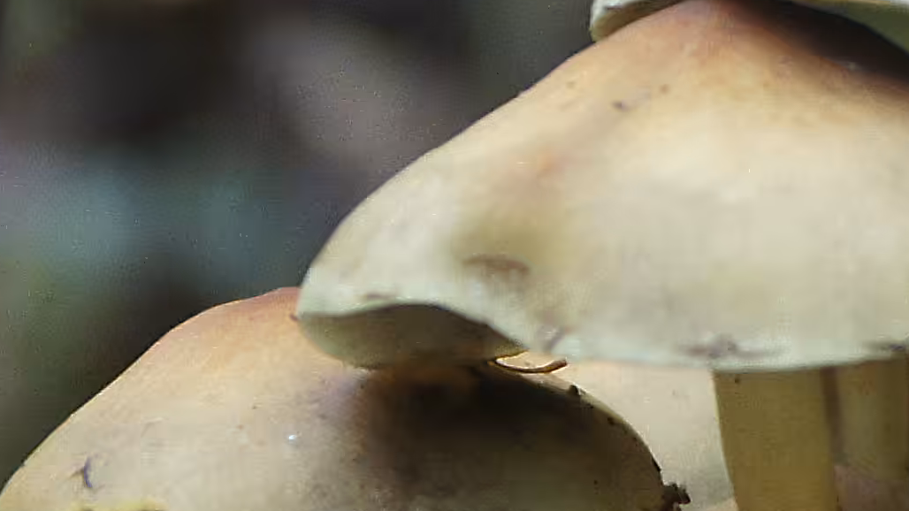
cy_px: 388
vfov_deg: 2.0
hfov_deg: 3.6
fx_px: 14372
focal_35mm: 596
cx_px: 1265
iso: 1000
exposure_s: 1/160
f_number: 5
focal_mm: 85
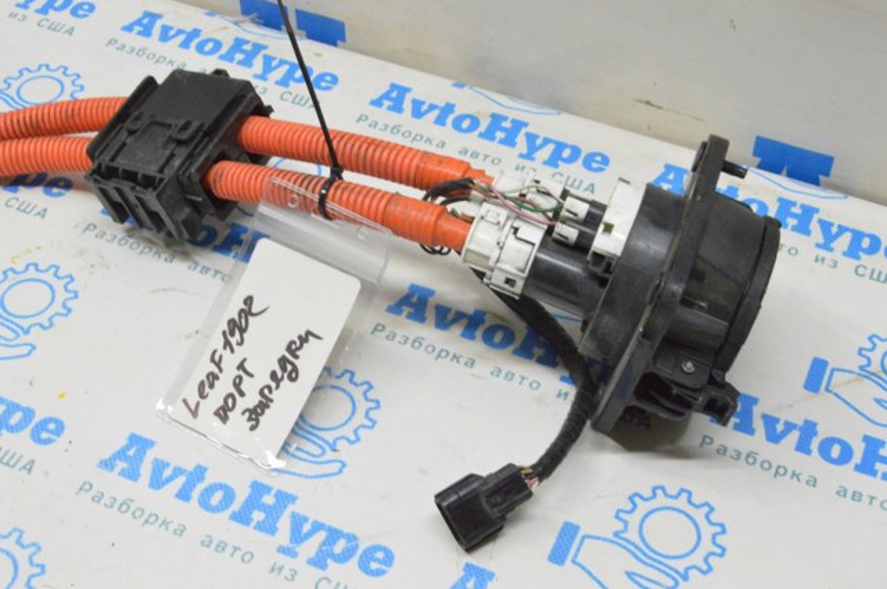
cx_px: 444
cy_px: 294
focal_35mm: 57
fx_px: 1403
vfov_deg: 23.7
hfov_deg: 35.1
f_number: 20
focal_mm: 38
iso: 6400
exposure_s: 1/20
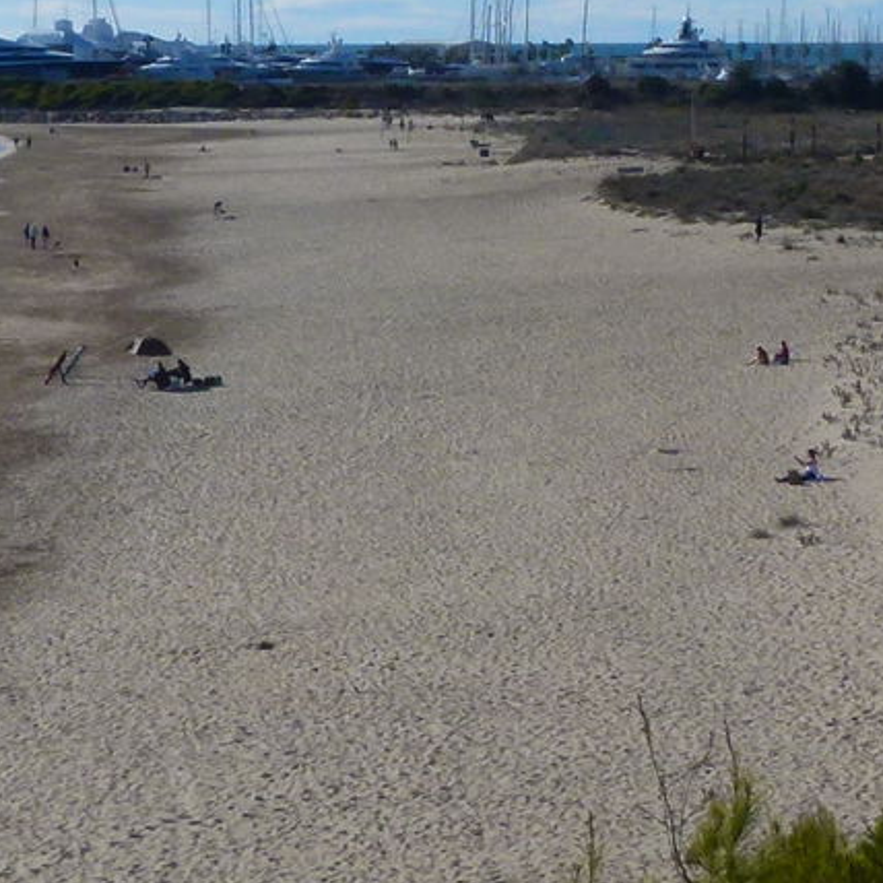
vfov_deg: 13.7
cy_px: 305
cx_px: 479
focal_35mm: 127
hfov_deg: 13.7
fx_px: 3665
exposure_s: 1/2000
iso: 100
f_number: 4
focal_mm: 5.8
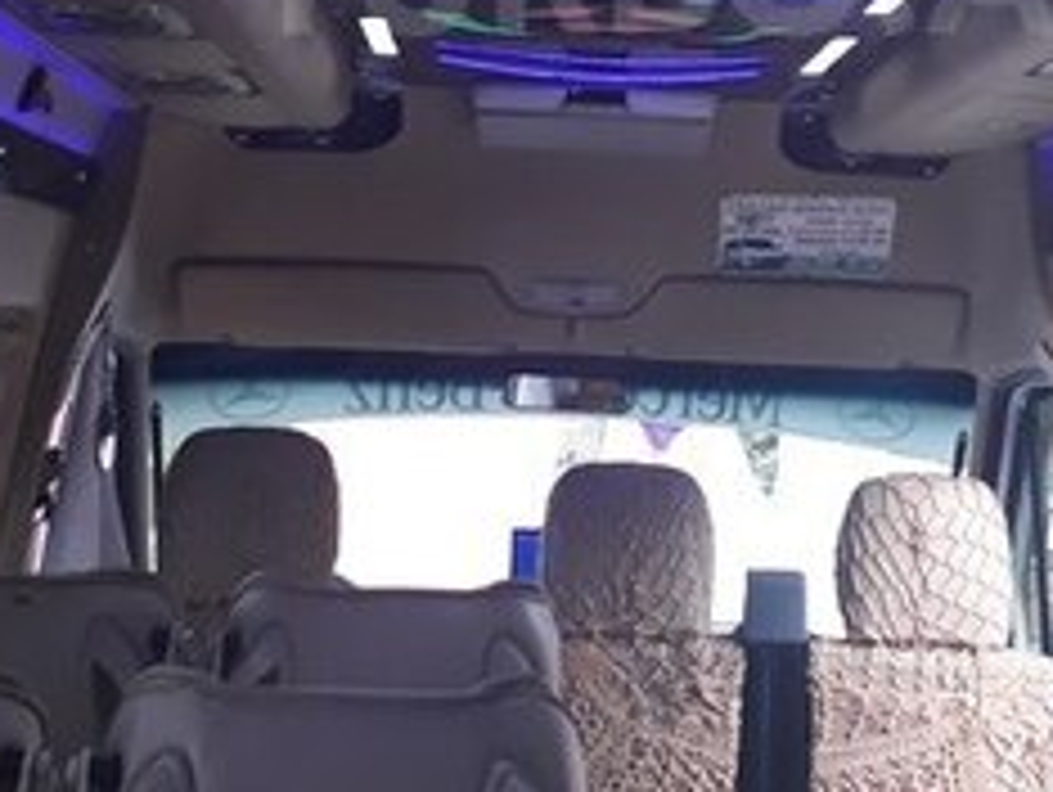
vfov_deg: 18.8
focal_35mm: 76
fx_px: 2314
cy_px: -34
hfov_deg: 25.5
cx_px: 706
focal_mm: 3.6
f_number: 1.9
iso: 80
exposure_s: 1/100
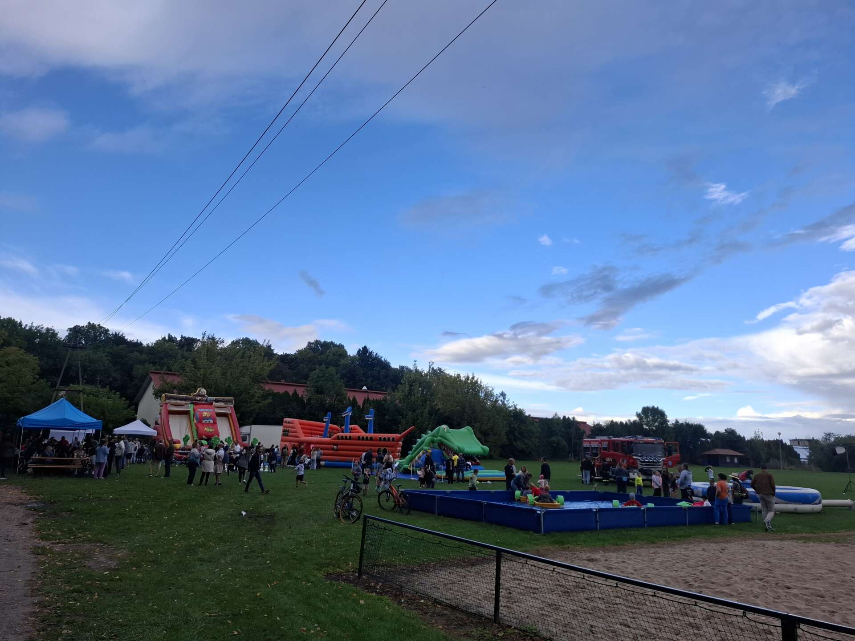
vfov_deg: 58.9
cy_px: 320
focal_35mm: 23
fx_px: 568
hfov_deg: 73.9
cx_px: 428
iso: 50
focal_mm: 5.54
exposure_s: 1/832
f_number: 1.8
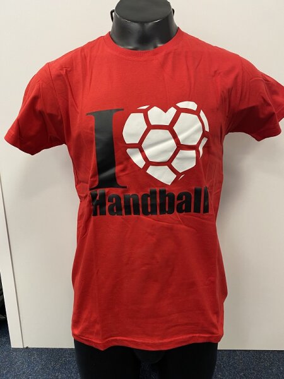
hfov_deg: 53.1
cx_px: 142
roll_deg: +1.6
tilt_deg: -11.8
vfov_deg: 67.3
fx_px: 284
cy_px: 190
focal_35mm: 26
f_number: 1.8
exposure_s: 1/50
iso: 125
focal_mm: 4.25
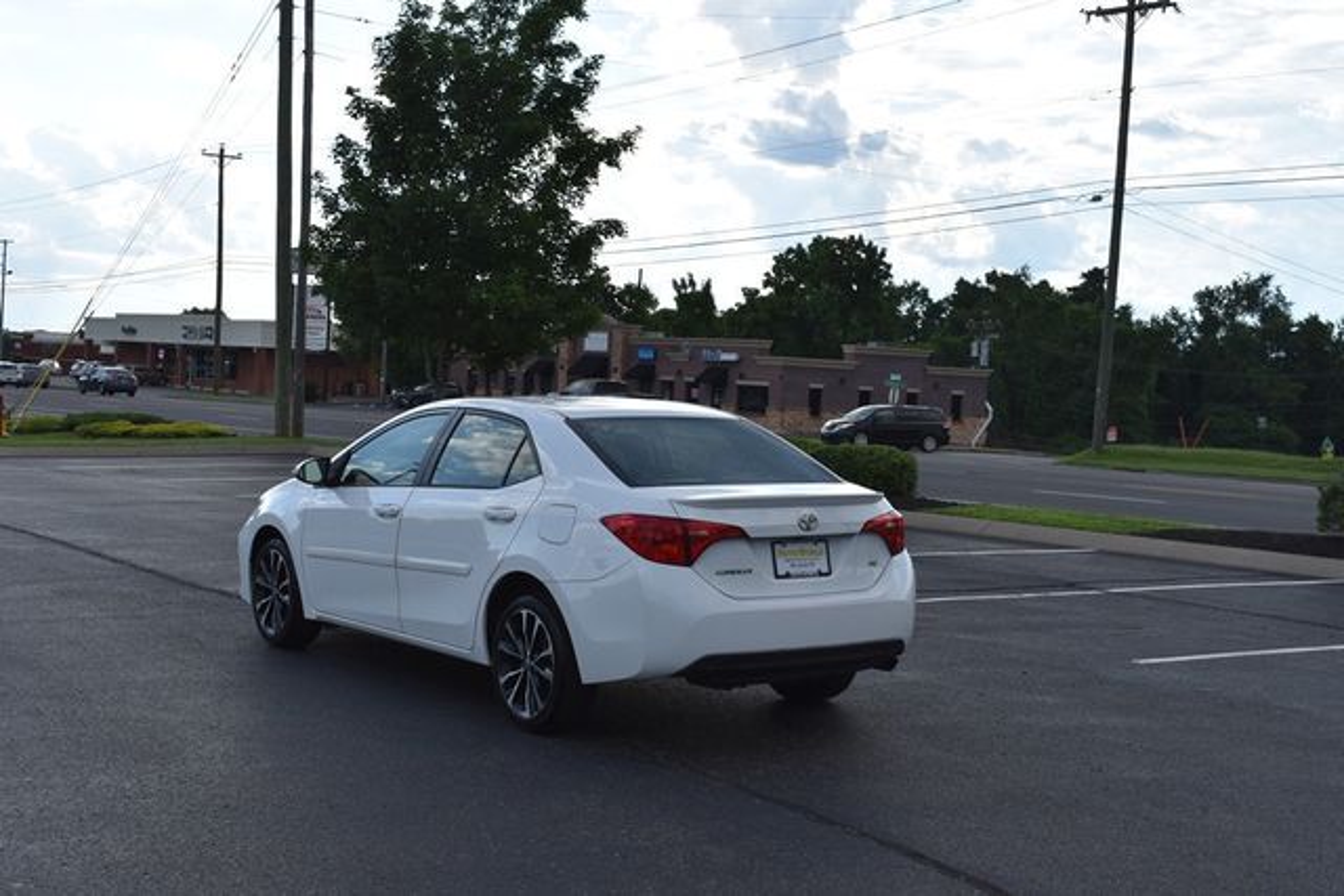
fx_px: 1792
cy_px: 448
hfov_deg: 41.1
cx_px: 672
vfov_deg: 28.1
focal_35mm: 48
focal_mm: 32
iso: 100
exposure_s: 1/250
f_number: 8
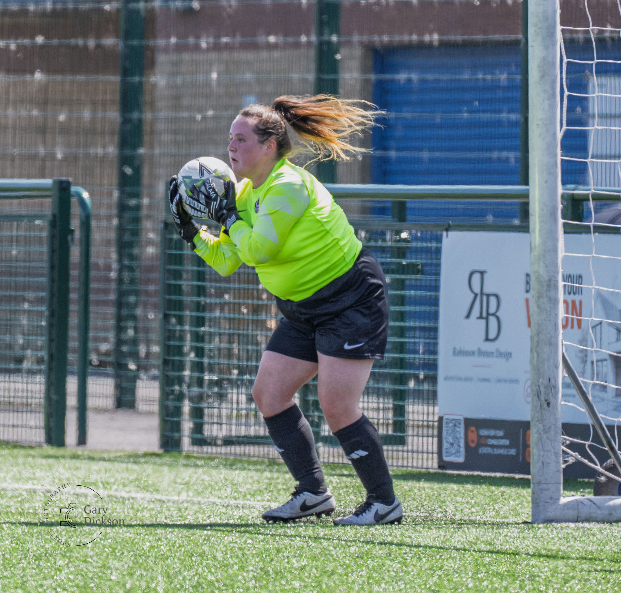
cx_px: 228
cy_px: 224
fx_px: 11955
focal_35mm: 603
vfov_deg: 2.8
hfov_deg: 3.0
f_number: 5.3
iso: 800
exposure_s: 1/1000
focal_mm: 300
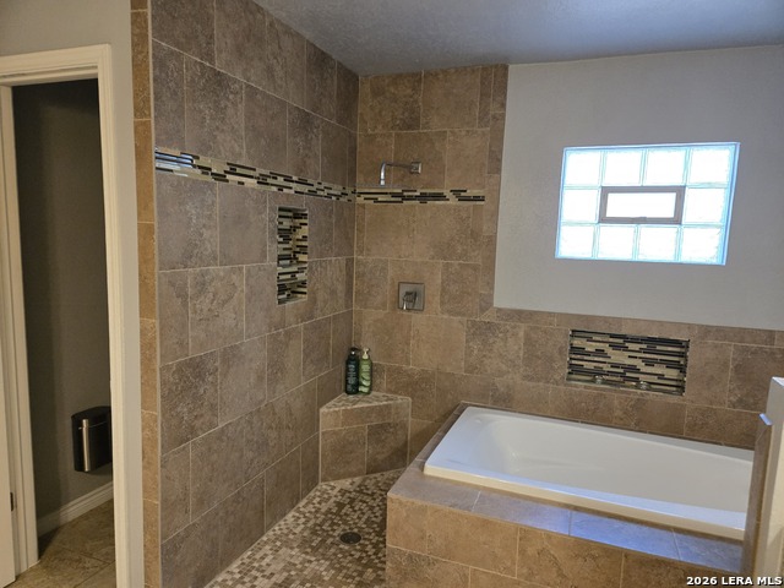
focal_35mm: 23
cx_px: 392
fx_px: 521
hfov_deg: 73.9
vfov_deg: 58.9
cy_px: 294
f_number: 1.8
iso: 1000
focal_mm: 5.4
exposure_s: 1/120
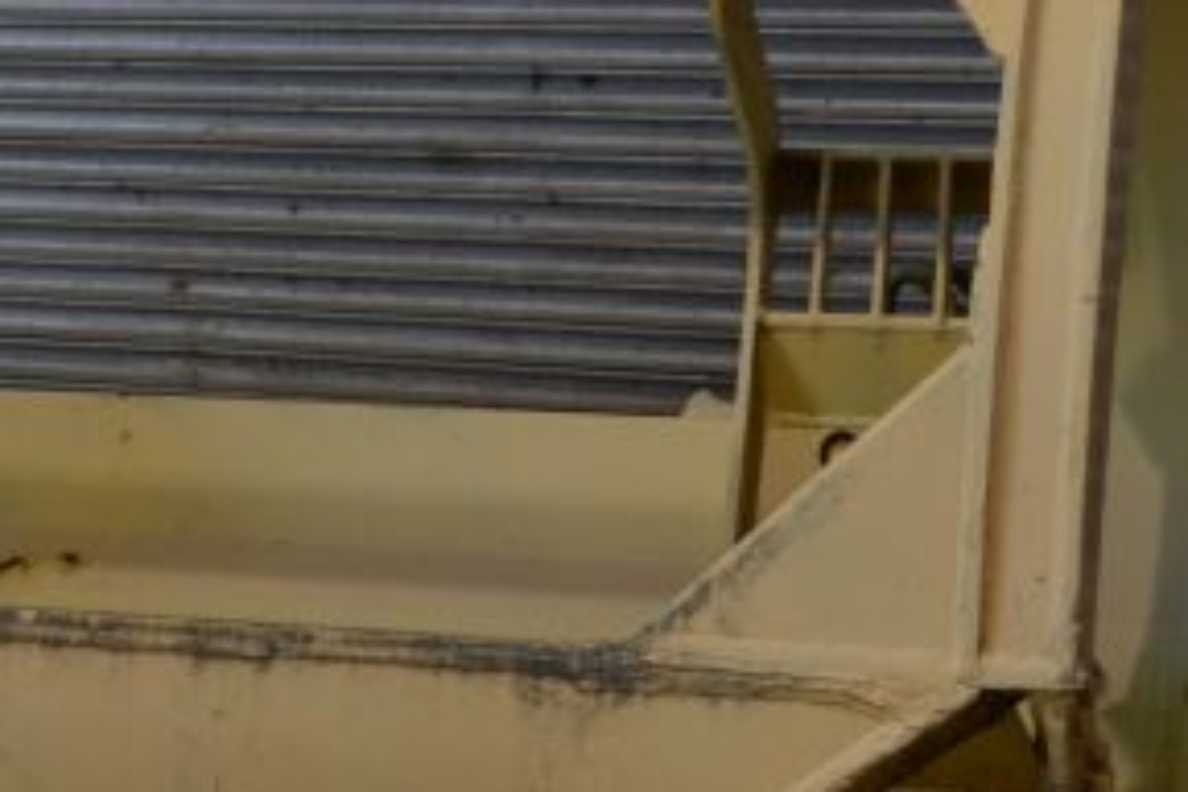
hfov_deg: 15.9
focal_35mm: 125
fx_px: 4125
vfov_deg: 11.0
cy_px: 365
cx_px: -116
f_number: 4
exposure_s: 1/60
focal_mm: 24
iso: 400
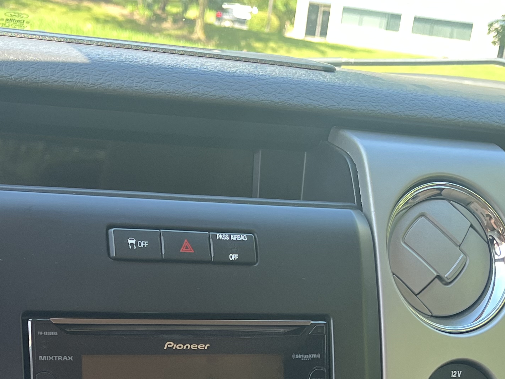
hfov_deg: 26.3
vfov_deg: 18.8
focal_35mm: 74
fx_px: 1079
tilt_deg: -21.4
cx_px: 256
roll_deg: -6.6
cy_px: 451
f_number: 1.6
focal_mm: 5.1
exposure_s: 1/122
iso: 64
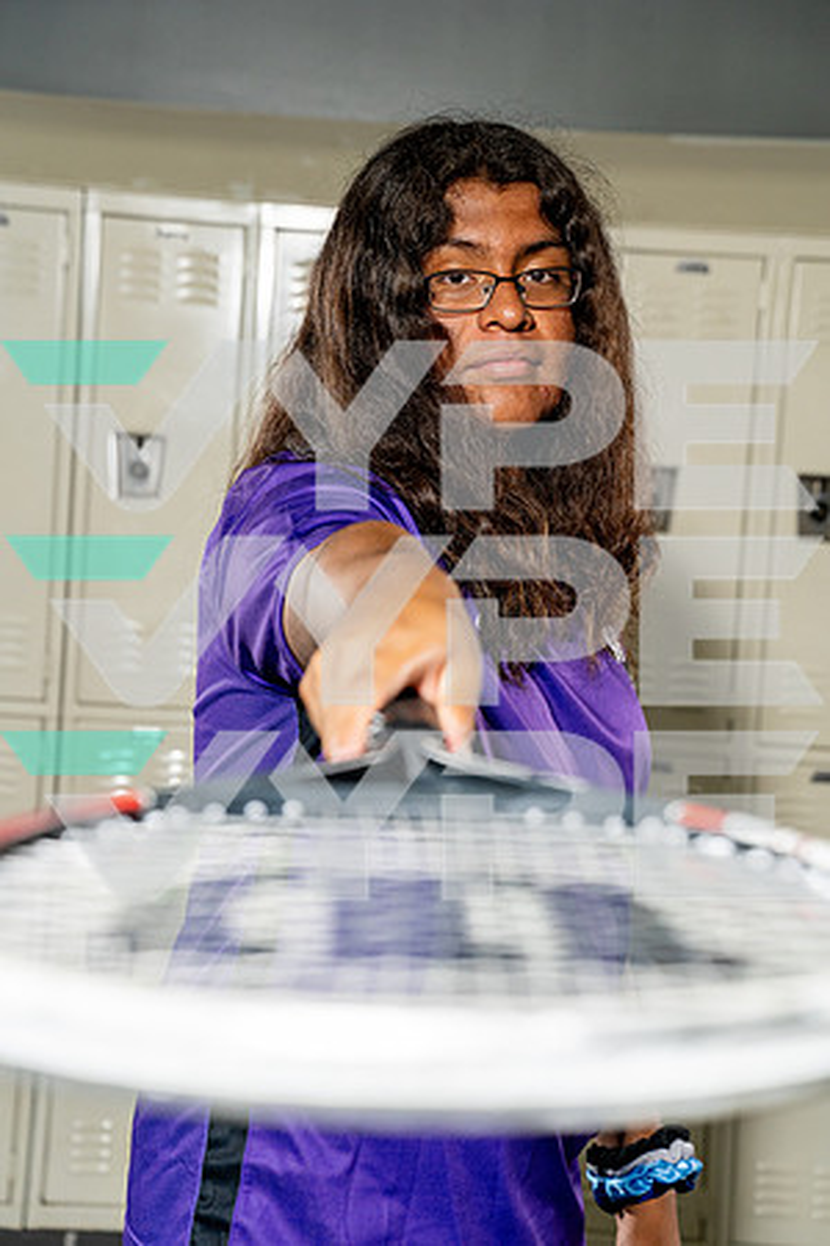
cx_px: 415
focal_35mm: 70
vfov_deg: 28.8
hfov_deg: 19.5
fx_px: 2421
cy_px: 623
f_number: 5.6
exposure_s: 1/250
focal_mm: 70
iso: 1250
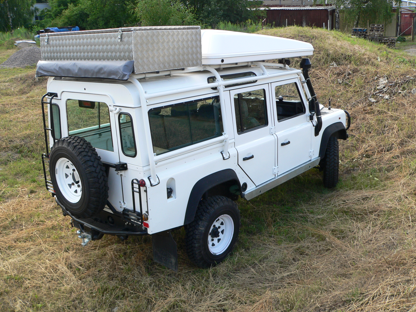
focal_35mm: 37
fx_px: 445
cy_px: 157
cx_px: 212
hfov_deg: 50.1
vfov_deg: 38.7
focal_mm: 6
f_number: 4
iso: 80
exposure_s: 1/160
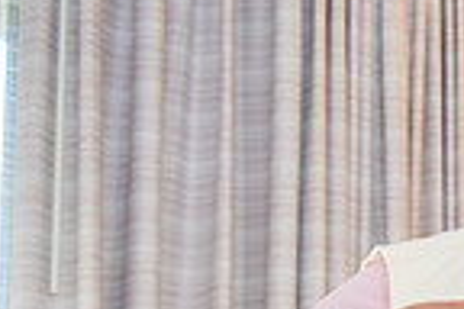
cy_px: 417
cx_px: 915
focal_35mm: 129
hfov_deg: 13.6
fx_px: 1663
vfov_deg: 10.4
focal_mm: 32
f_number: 3.5
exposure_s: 1/250
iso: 500
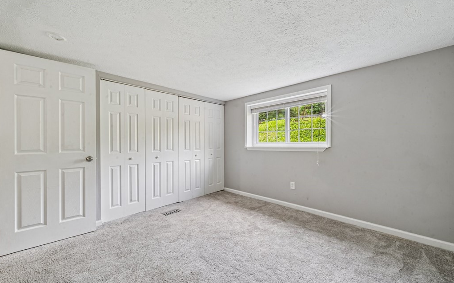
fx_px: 161
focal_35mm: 13
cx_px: 225
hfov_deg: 109.4
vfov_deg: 82.8
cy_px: 147
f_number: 14
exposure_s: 1
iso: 50
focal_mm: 12
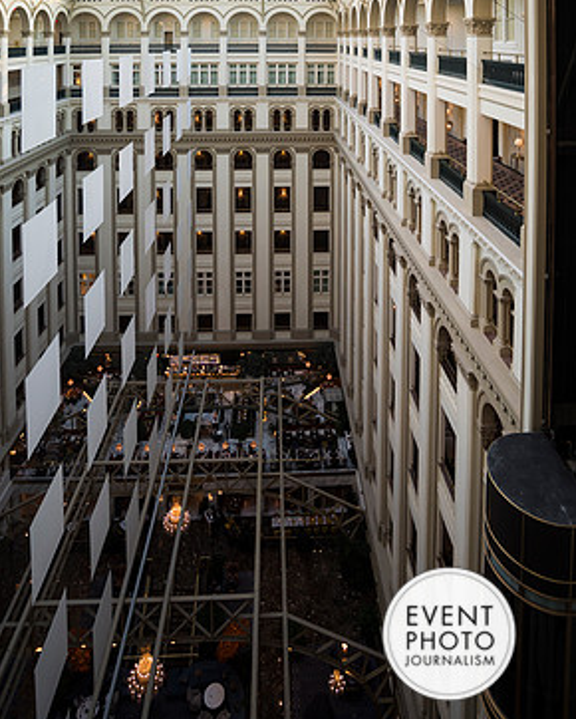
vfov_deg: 77.3
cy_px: 316
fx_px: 447
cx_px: 282
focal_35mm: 21
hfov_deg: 65.6
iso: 280
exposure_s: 1/125
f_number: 3.5
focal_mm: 18
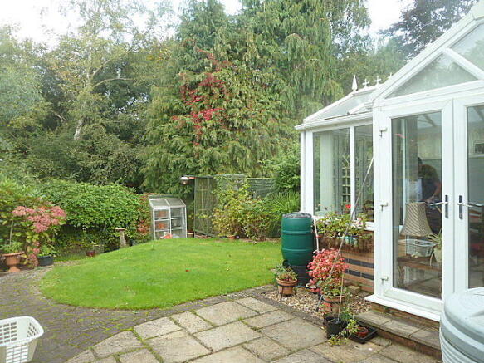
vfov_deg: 54.9
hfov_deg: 69.4
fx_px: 349
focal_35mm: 25
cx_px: 242
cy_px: 182
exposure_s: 1/100
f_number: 4
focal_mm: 4.1
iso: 80
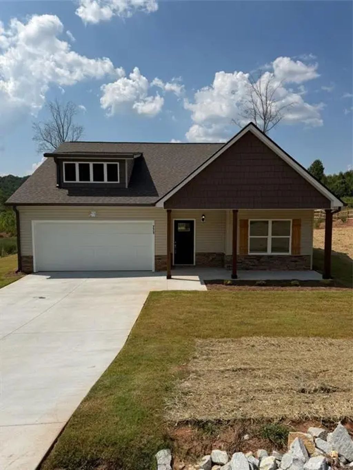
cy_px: 235
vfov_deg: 71.6
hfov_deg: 56.8
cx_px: 176
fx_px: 326
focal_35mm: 24
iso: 80
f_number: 1.78
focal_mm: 6.76
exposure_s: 1/8130
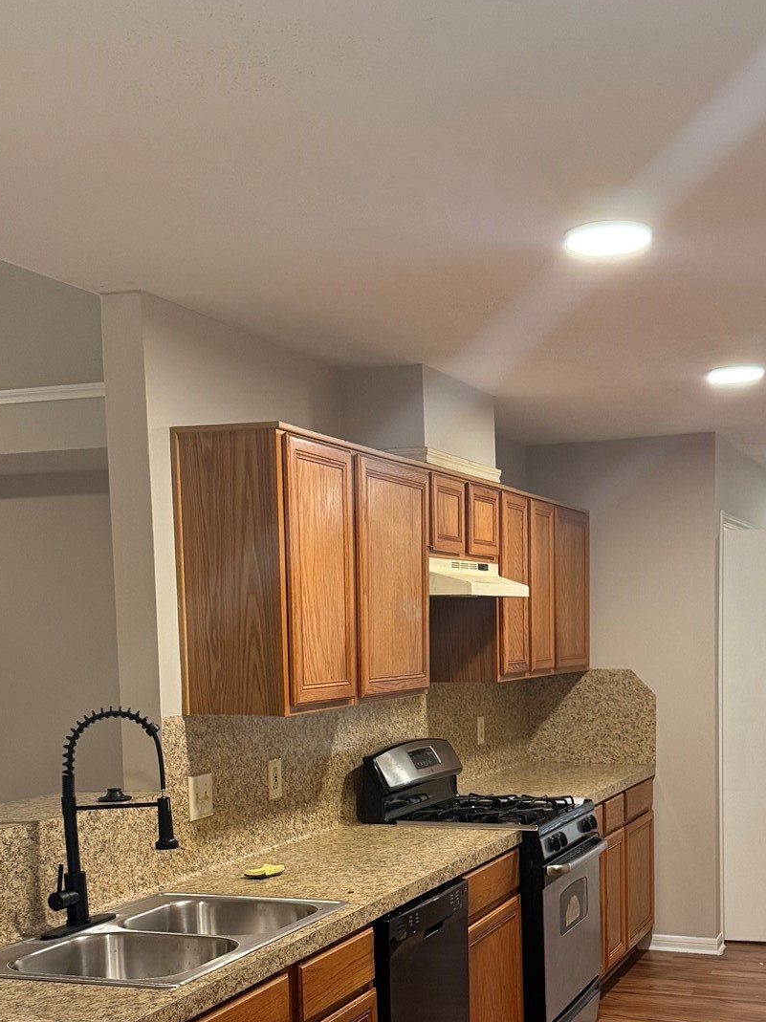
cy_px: 754
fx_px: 1358
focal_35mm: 46
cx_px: 460
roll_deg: +1.0
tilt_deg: -5.2
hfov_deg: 31.4
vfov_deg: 40.2
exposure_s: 1/60
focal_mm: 6.76
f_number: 1.78
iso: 320
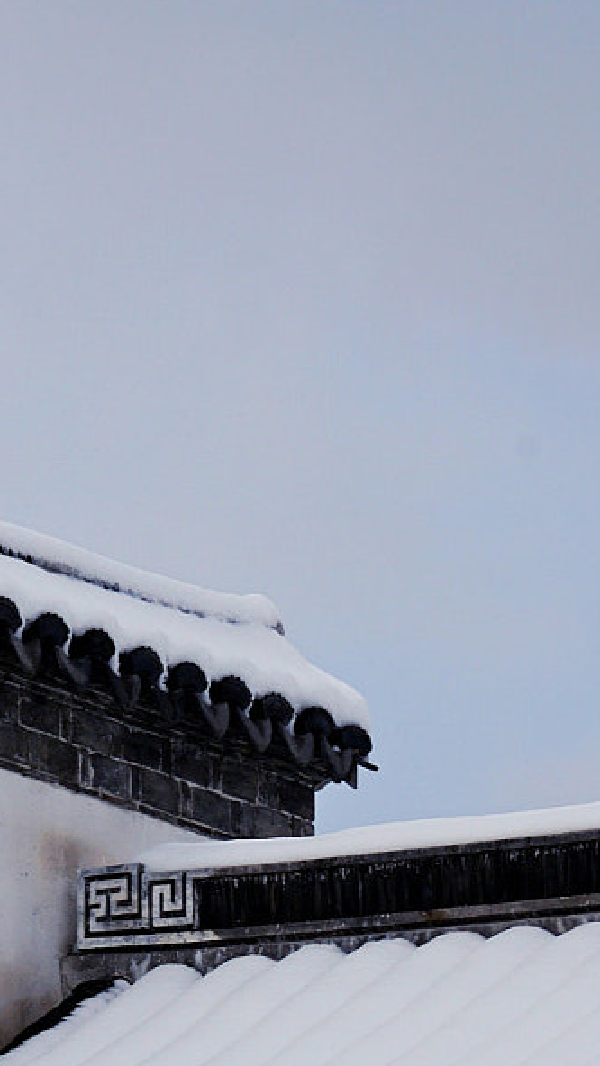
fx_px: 8655
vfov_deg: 7.0
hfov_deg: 4.0
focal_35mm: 306
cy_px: 870
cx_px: -183
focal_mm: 108
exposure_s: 1/500
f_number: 10
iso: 200
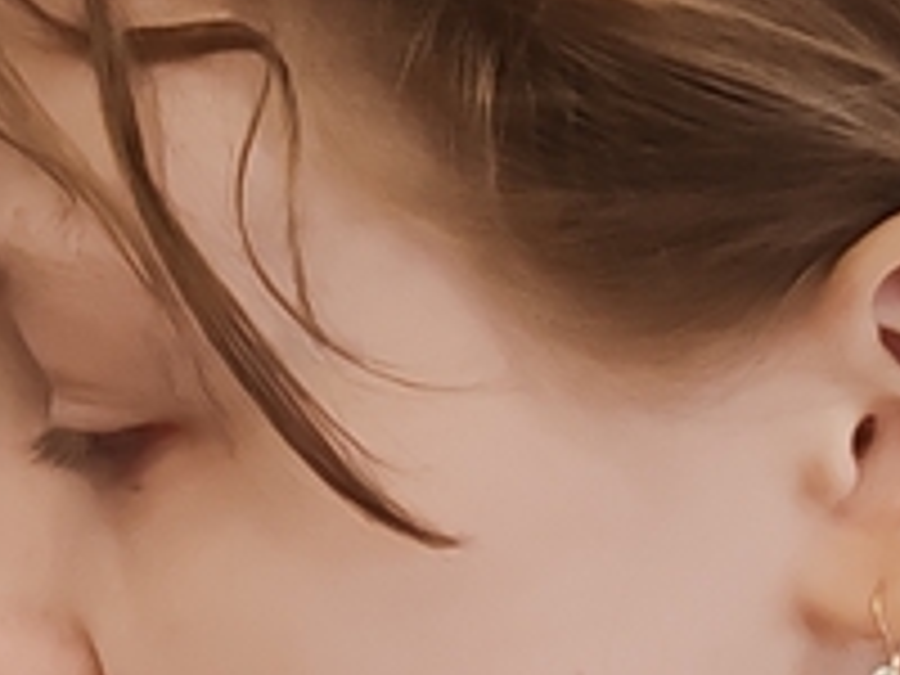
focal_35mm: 138
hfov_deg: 13.5
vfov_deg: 10.7
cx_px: -459
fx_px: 3588
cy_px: 639
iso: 1600
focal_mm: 6.12
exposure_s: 1/100
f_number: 1.9
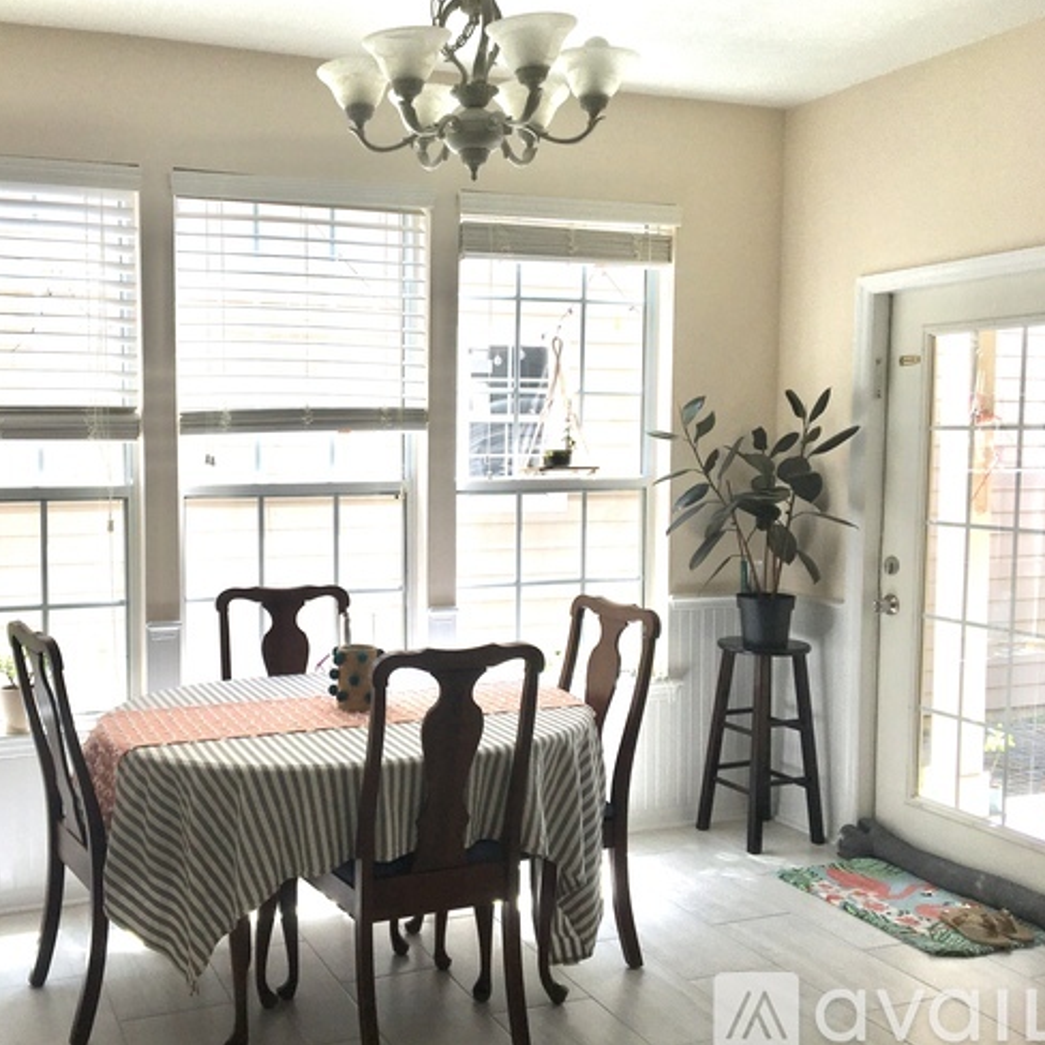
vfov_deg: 47.2
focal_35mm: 35
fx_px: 1195
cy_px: 522
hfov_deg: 46.5
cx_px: 346
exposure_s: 1/232
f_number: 2.2
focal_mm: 4.15
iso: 25
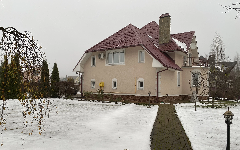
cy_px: 87
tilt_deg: -0.5
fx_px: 183
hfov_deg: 66.5
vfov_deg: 44.4
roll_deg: -0.2
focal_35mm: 28
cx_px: 119
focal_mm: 4.25
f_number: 1.8
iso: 32
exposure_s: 1/221
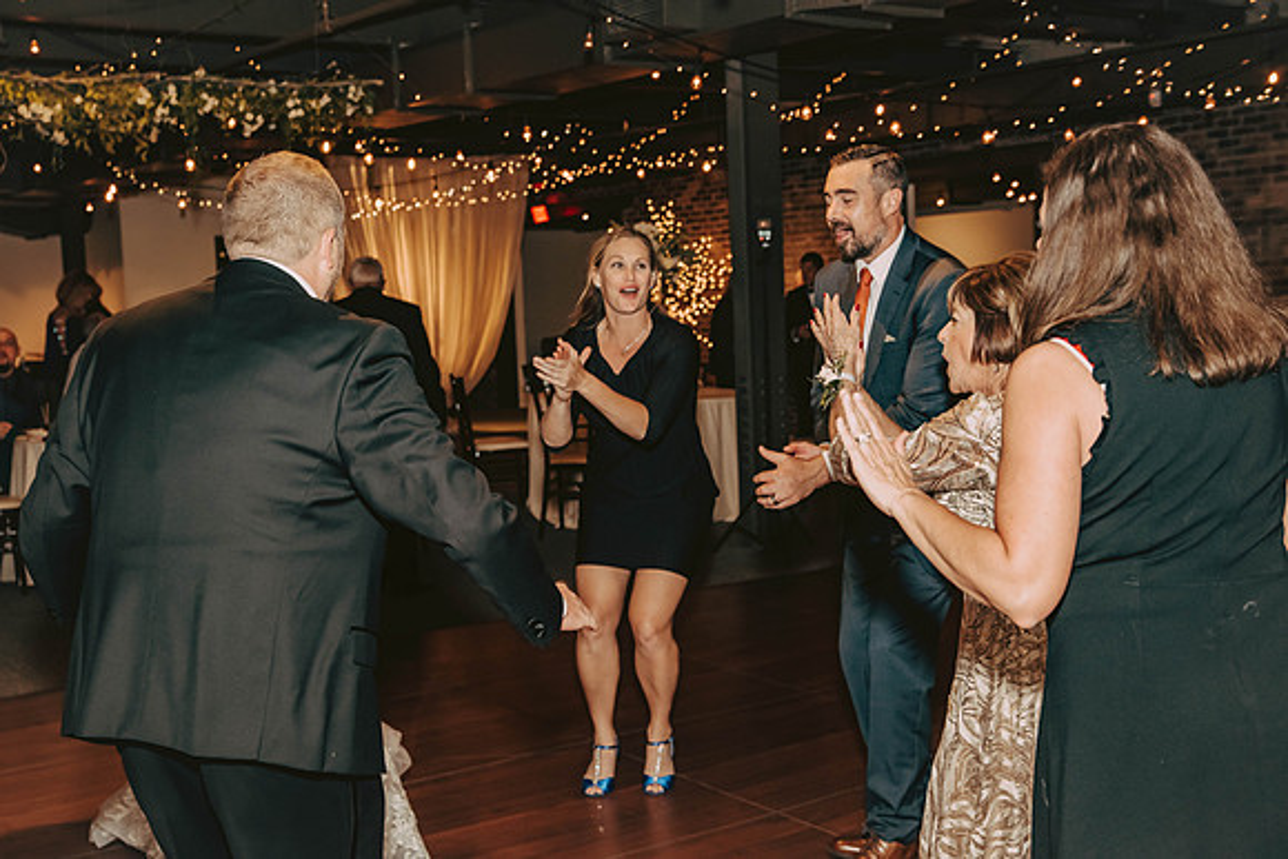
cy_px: 430
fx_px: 1718
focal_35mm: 48
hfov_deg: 41.1
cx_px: 644
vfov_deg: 28.1
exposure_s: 1/125
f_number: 4.5
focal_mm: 48
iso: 1250
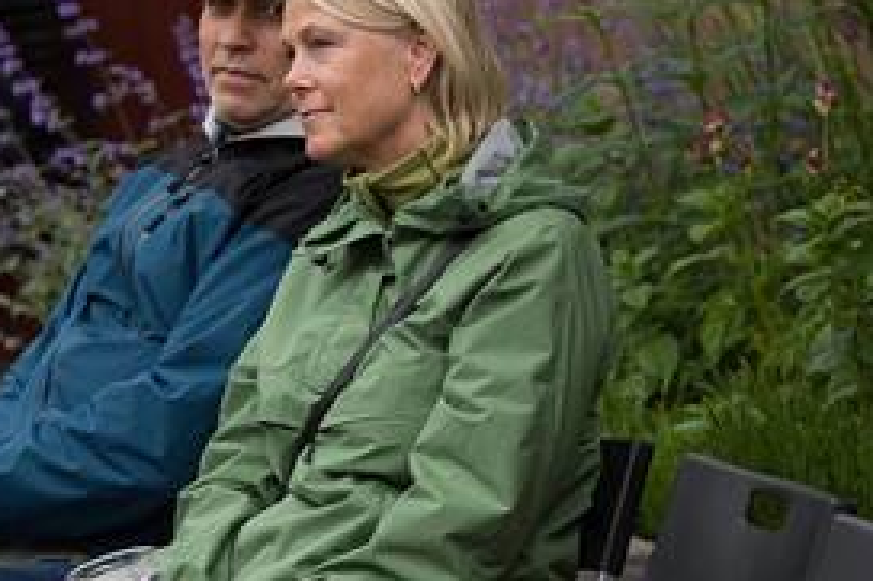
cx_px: 112
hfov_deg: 8.0
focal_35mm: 257
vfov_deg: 5.3
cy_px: 379
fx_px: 6228
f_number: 2.8
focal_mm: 97
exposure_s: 1/800
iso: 1000
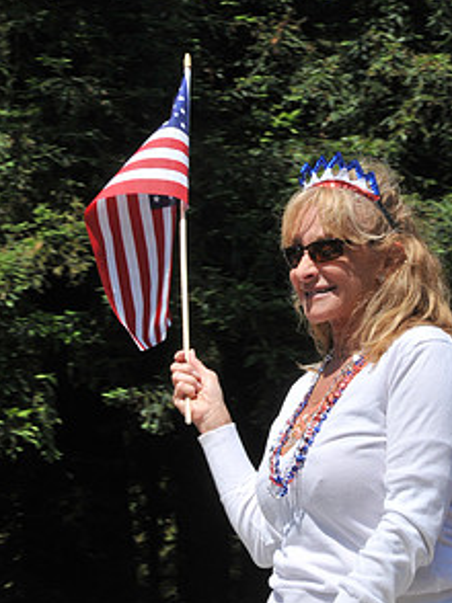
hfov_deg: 10.0
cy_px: 306
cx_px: 291
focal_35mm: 148
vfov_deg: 13.4
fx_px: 2580
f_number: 22
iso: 400
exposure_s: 1/250
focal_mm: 52
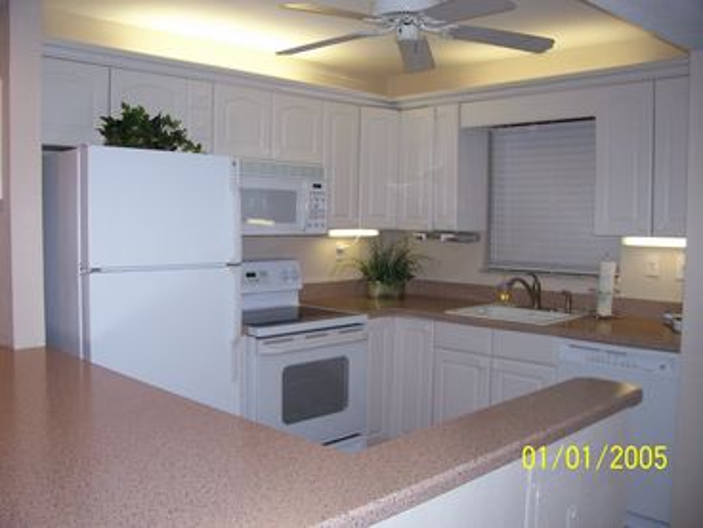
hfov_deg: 54.0
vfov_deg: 41.8
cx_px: 352
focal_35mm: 34
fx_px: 690
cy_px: 264
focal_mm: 5.6
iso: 140
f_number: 2.7
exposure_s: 1/112
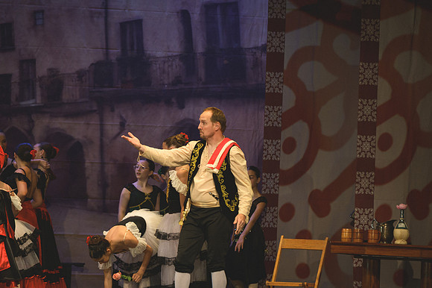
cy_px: 144
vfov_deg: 4.6
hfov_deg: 6.9
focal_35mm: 300
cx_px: 216
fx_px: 3598
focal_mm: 200
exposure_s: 1/800
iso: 2000
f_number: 2.8
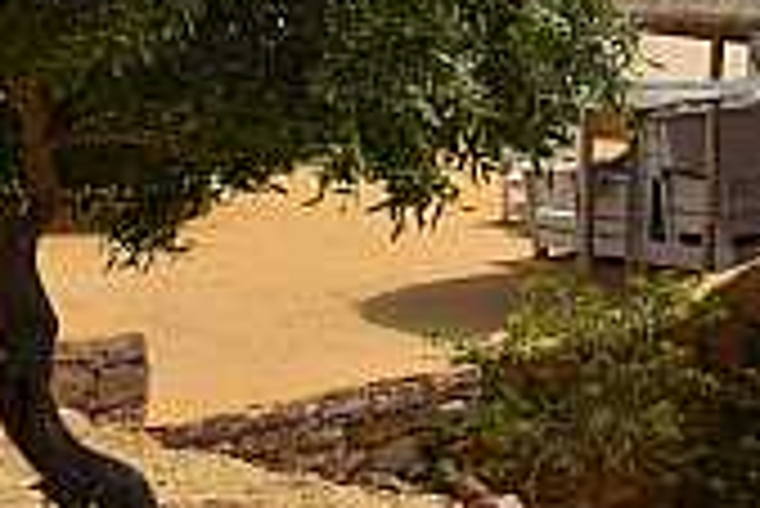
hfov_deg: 16.2
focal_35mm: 123
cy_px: -234
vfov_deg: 10.8
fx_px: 2589
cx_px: 863
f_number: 10
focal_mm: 27
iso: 200
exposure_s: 1/400
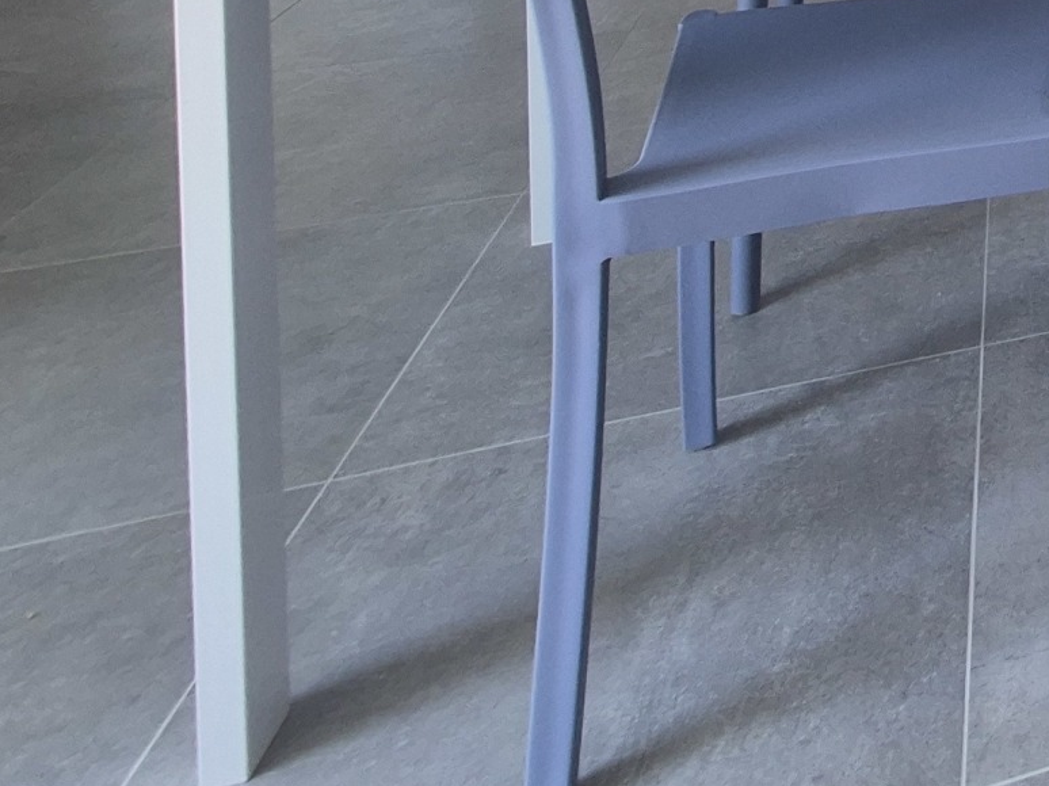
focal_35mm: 43
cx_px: 1594
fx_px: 1303
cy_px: -468
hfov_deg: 28.0
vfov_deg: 24.2
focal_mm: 2.2
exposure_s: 1/50
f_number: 2.2
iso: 100
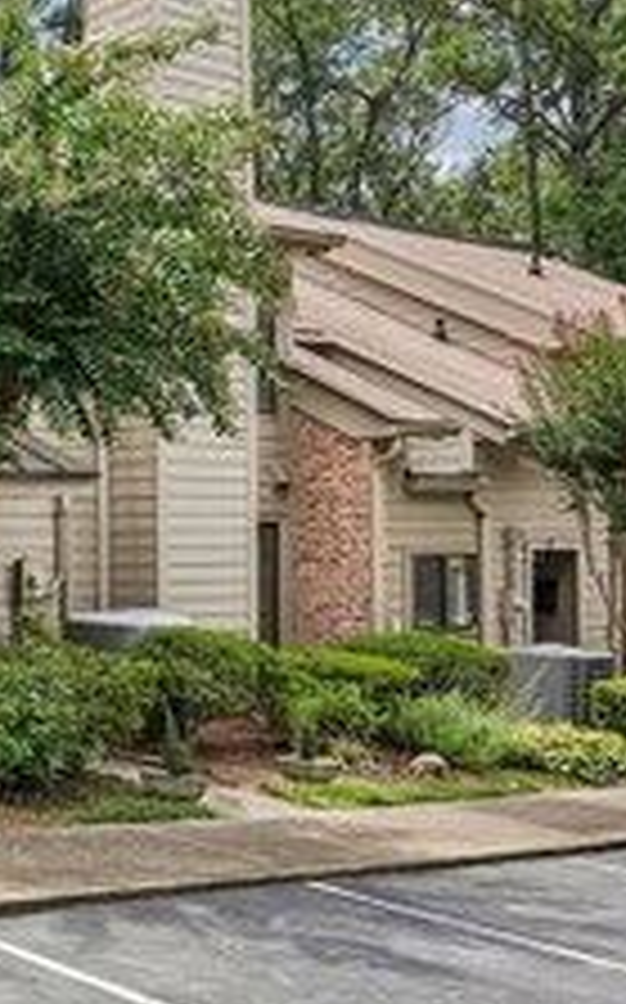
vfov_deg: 42.6
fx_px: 1288
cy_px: 497
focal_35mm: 47
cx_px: -403
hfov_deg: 21.2
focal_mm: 21.5
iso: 800
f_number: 9
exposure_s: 1/500
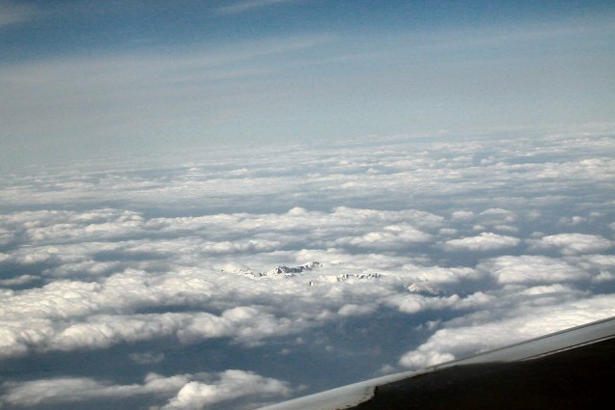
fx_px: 1982
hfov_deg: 17.6
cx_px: 308
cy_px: 207
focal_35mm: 116
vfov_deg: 11.8
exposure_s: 1/676
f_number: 4.8
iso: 100
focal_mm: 16.8
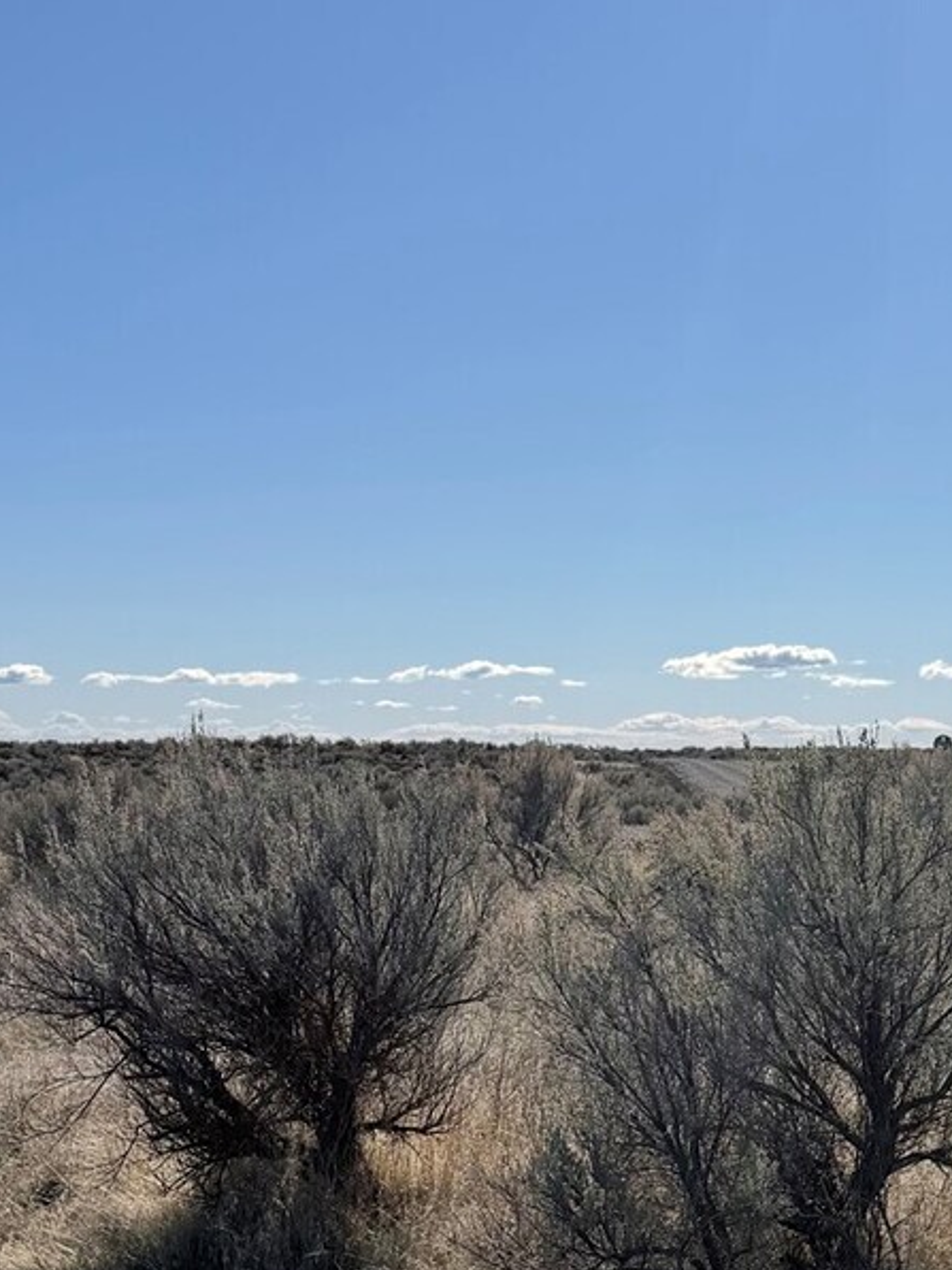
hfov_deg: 24.6
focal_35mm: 58
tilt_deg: -4.3
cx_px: 837
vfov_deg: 32.7
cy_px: 935
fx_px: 2127
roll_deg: +0.5
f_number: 1.78
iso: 80
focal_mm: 6.76
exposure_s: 1/9091
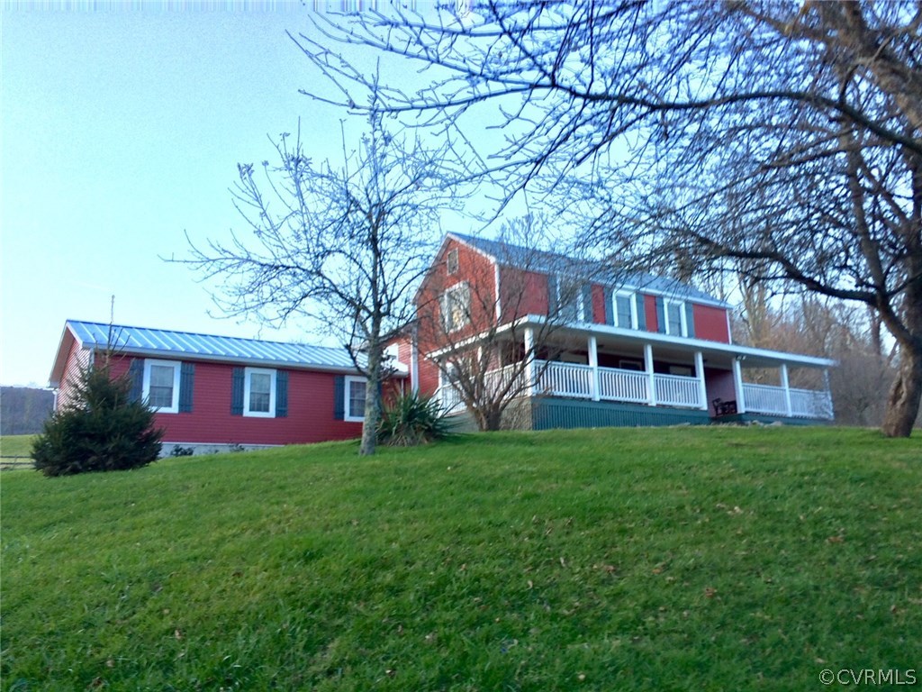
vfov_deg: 48.2
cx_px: 461
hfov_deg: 61.7
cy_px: 346
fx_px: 772
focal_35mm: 29
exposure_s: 1/60
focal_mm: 4.15
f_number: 2.2
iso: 40
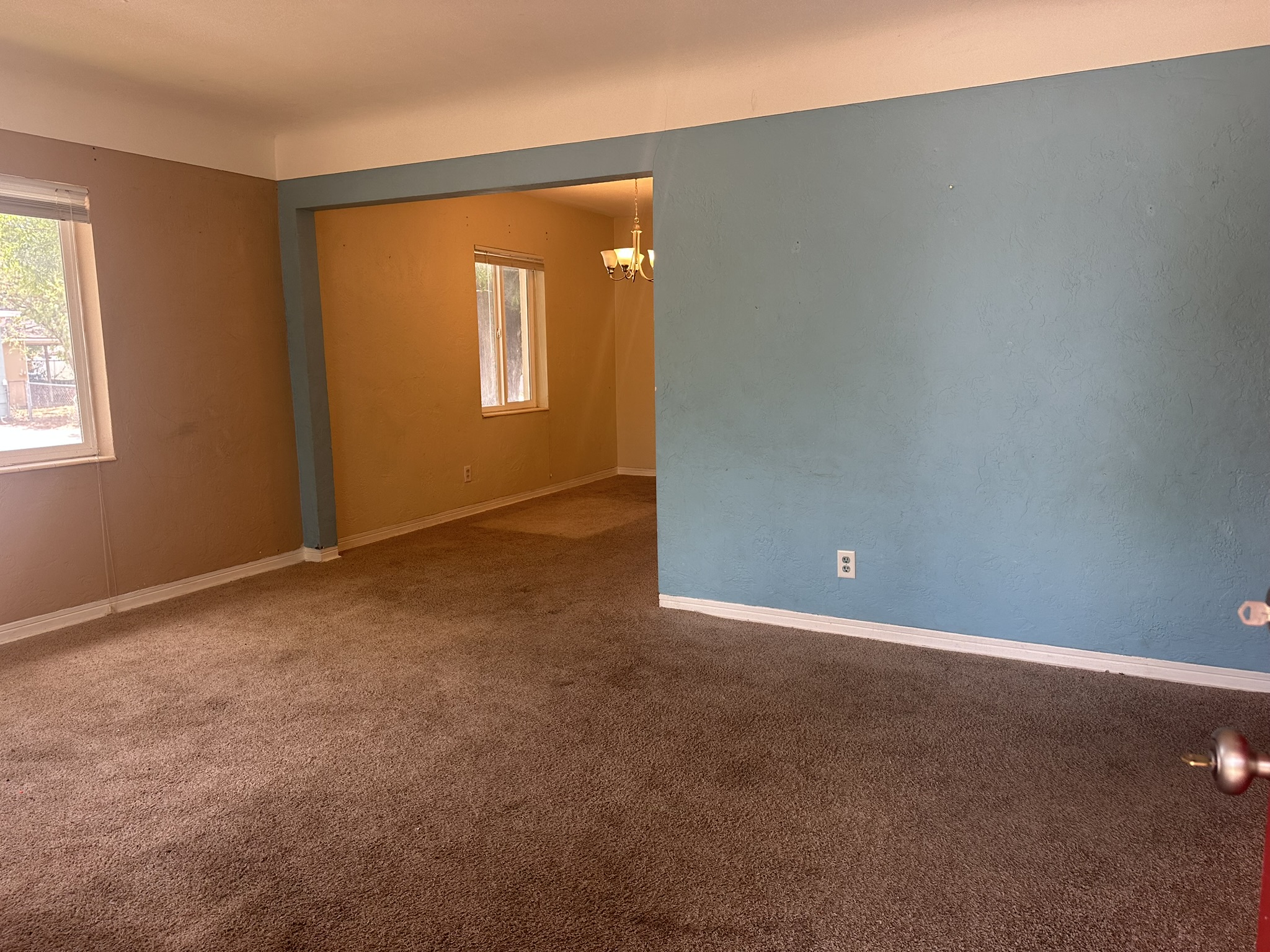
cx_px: 635
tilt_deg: -8.0
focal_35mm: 24
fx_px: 881
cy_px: 476
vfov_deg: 56.8
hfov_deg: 71.6
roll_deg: +0.8
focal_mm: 6.86
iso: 100
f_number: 1.78
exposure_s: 1/121
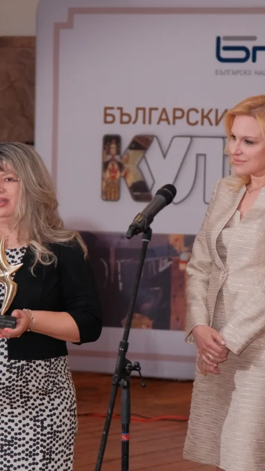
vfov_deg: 11.3
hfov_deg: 6.4
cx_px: 177
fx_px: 2372
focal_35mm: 190
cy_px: 234
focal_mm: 80
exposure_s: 1/60
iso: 1600
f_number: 4
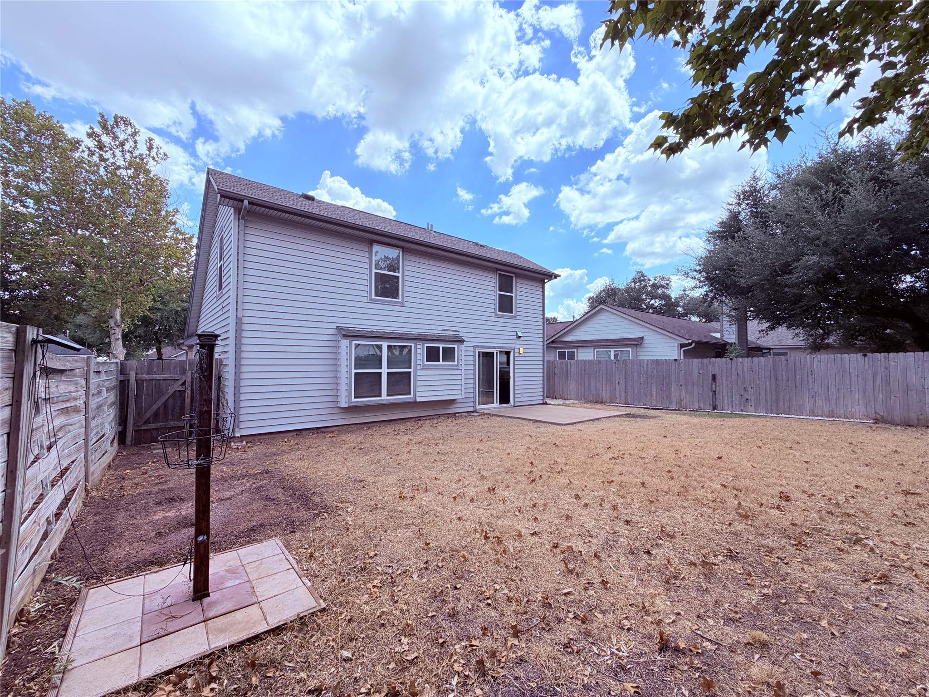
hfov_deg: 102.1
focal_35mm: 14
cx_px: 464
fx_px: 376
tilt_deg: +1.8
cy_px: 348
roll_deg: +0.0
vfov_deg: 85.7
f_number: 2.2
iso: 32
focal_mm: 2.22
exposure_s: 1/914
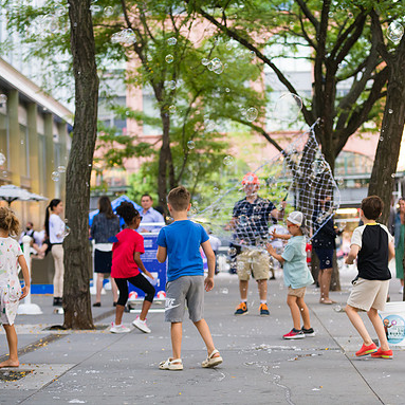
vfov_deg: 19.3
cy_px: 201
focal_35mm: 90
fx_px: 1191
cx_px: 257
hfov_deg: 19.3
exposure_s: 1/400
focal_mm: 70
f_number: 3.2
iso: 400
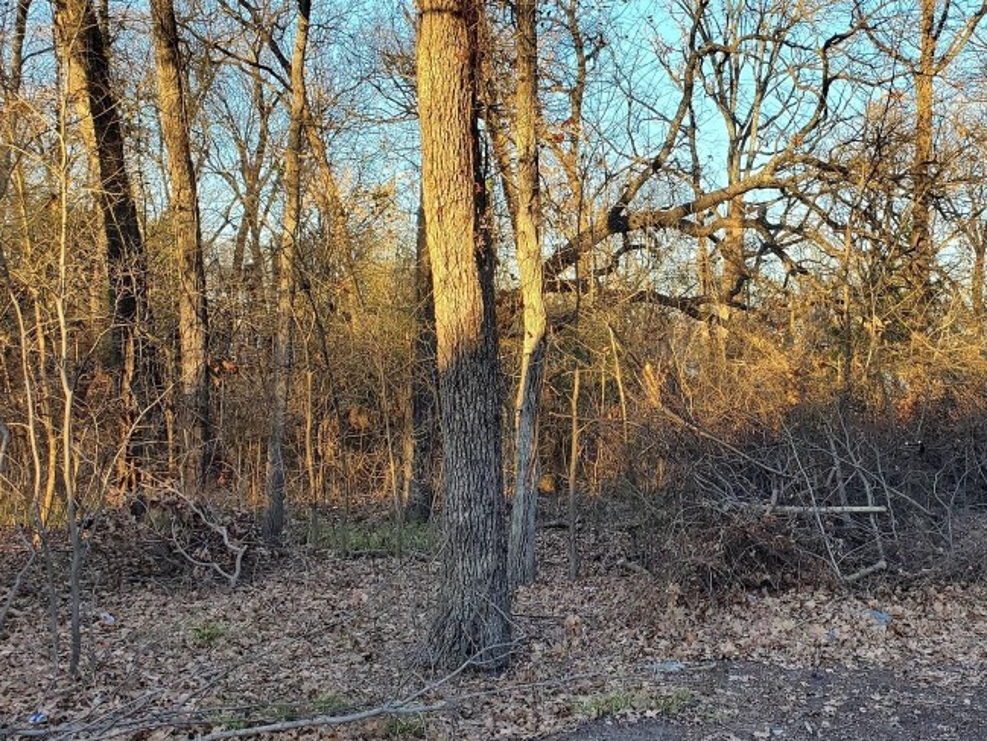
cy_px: 409
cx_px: 733
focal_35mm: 41
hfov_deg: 44.3
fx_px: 1169
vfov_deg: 35.1
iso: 50
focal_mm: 4.3
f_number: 2.4
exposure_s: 1/256
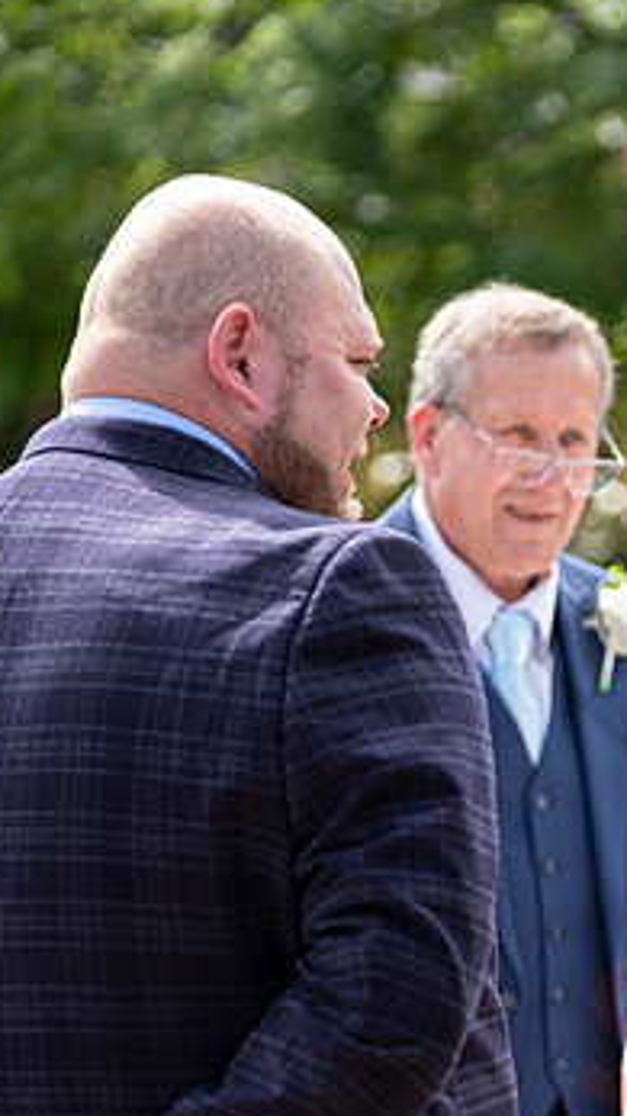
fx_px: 7365
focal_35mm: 249
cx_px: 833
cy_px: 574
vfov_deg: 8.7
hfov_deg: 4.9
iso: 200
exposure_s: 1/640
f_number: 3.2
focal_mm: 94.5
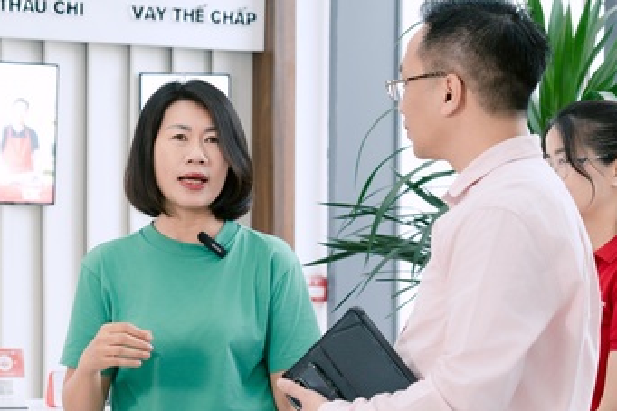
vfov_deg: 10.1
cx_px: 136
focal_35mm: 136
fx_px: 2330
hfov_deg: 15.0
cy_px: 272
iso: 640
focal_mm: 58
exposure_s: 1/200
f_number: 3.5
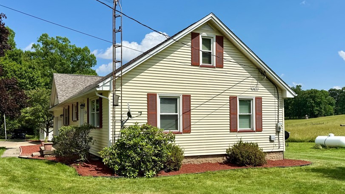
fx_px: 302
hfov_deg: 59.5
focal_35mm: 33
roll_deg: +0.6
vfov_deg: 35.5
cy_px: 114
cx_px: 170
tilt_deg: +2.5
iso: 80
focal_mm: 6.76
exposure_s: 1/7353
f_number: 1.78
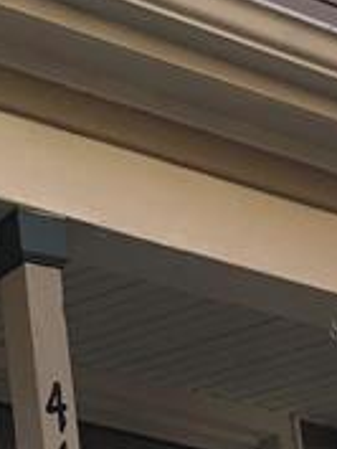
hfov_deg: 8.5
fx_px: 2178
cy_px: 307
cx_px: -258
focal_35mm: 168
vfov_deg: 11.7
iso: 20
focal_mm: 3.99
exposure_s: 1/343
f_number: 1.8
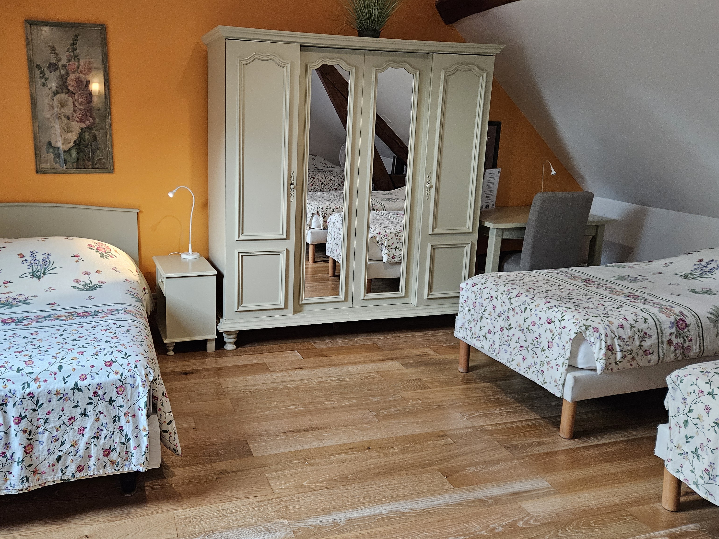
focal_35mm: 30
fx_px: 623
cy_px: 251
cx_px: 299
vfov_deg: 46.8
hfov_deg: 59.6
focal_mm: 5.4
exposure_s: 1/200
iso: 1000
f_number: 1.8
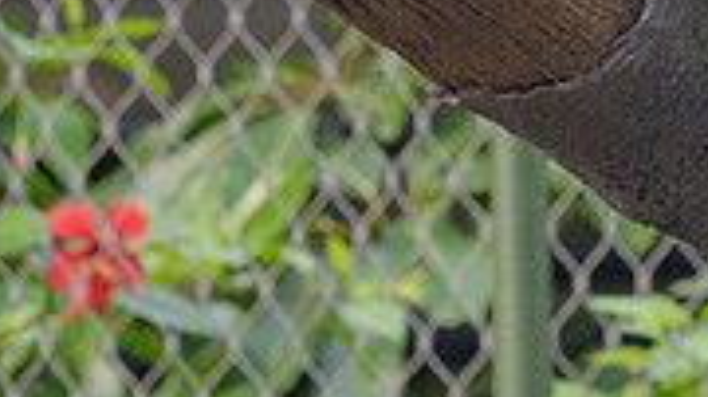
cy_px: -242
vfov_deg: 1.8
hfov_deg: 3.1
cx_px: 1061
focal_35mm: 691
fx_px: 12965
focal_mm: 120
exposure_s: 1/800
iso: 1400
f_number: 8
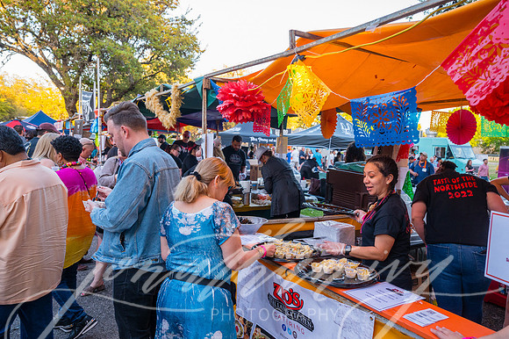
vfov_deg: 48.4
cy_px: 171
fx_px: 377
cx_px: 271
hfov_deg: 68.0
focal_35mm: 27
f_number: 4
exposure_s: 1/500
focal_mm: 24
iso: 1250
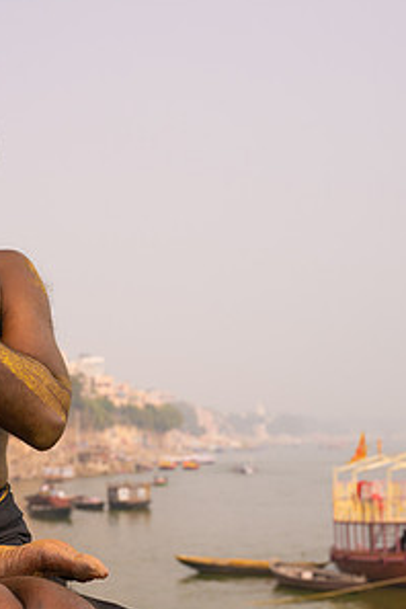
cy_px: 382
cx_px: 76
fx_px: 1455
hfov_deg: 15.8
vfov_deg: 23.6
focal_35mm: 86
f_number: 5.6
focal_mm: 44
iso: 320
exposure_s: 1/400
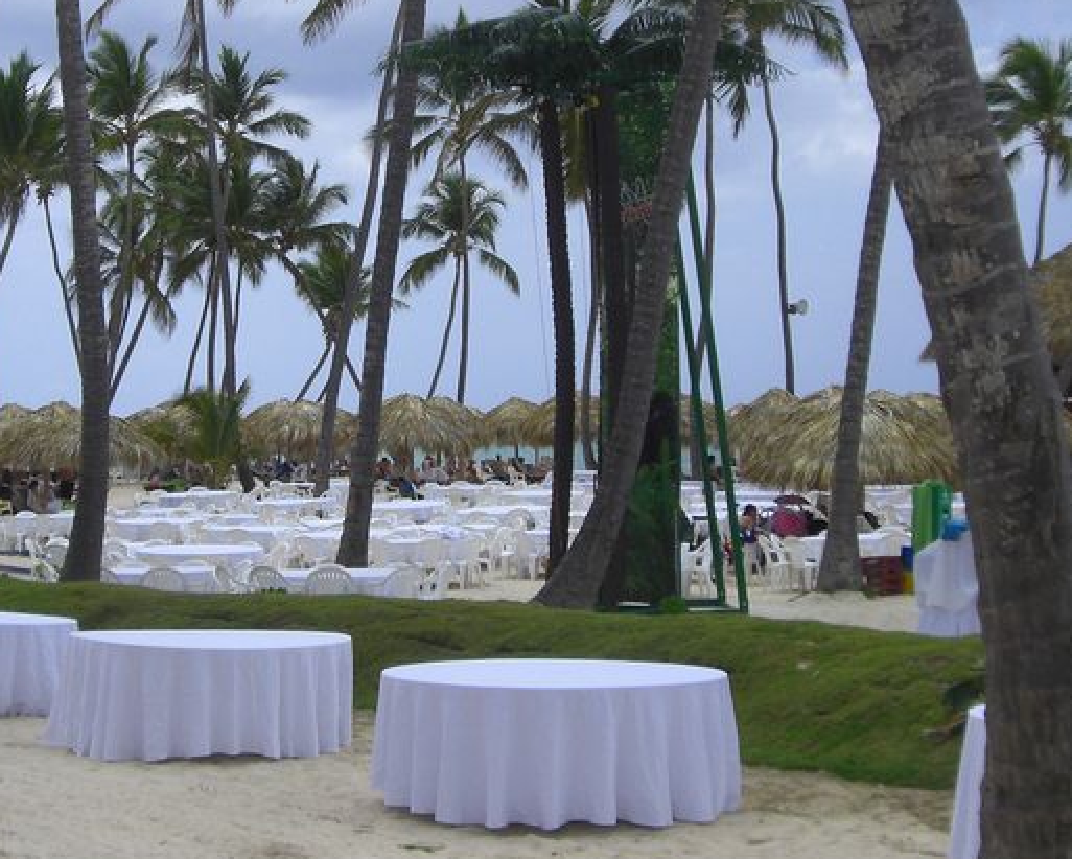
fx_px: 2349
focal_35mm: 74
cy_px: 222
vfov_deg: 20.6
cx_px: 418
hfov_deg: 25.6
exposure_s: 1/125
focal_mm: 6.2
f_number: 8
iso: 64
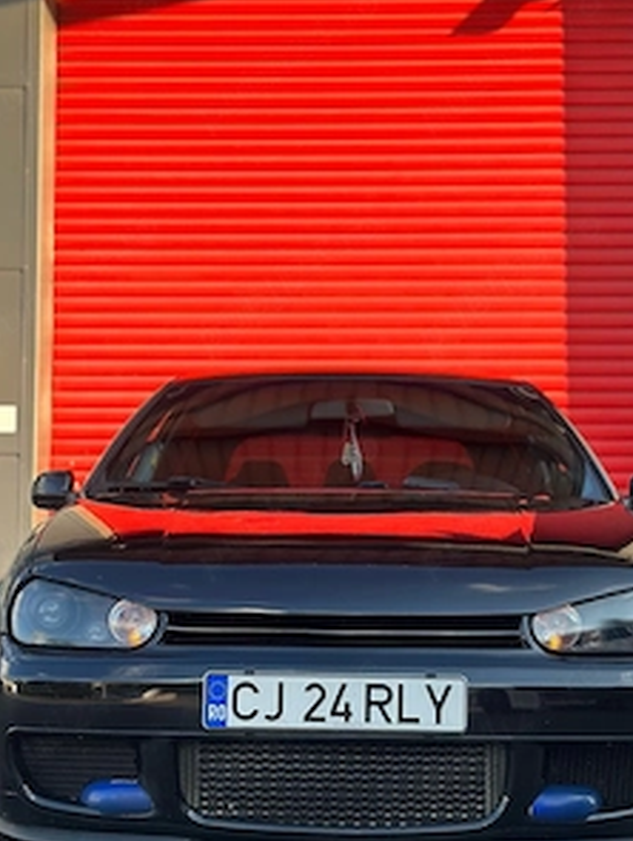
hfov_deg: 22.6
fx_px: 1581
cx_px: 345
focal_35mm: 65
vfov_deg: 29.6
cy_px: 539
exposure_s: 1/619
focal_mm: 6.86
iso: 80
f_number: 1.78
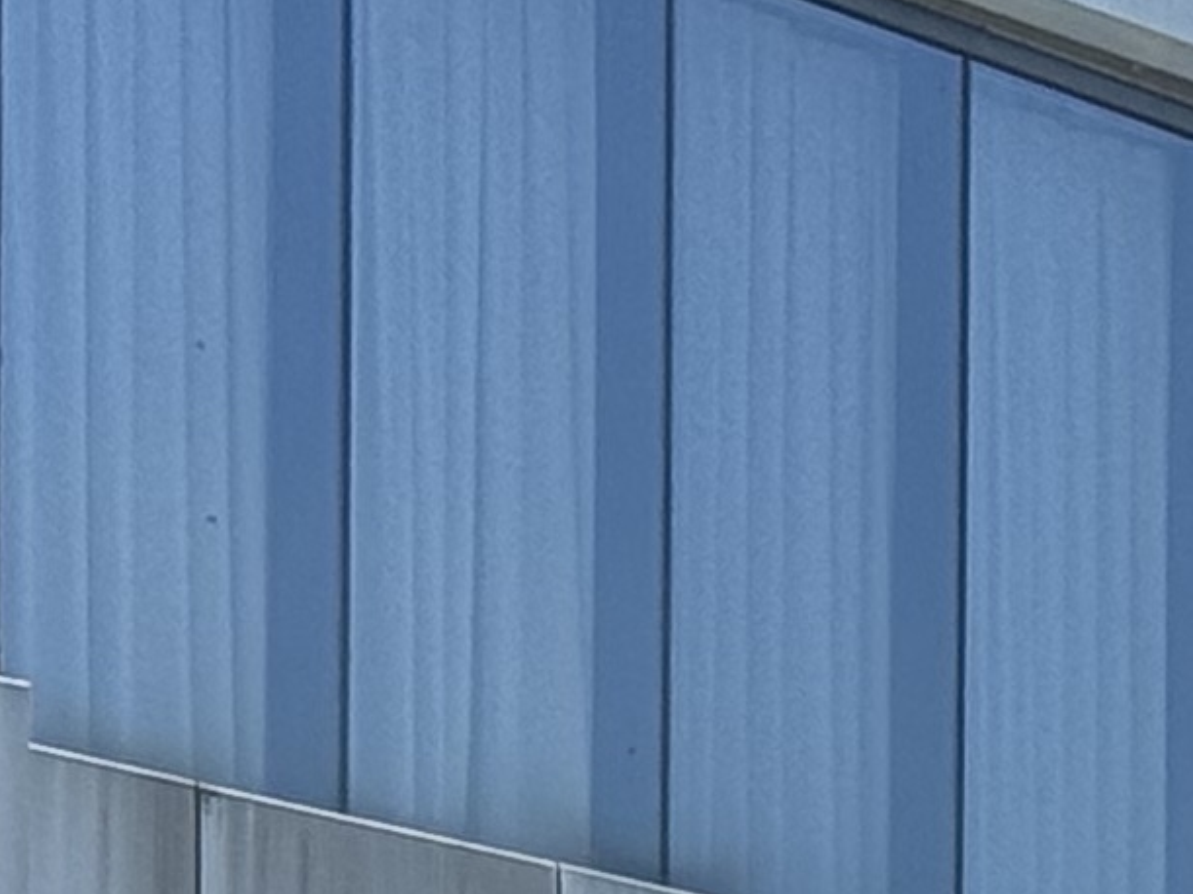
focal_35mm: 317
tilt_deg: -0.5
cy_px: 2575
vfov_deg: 4.5
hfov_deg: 6.1
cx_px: 2183
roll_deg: -0.9
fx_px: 10923
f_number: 1.78
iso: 64
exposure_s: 1/3425
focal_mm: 6.76
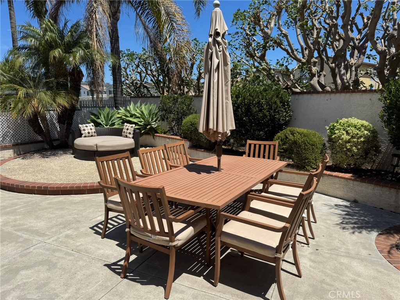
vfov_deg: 56.8
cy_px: 150
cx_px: 200
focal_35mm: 24
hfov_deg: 71.6
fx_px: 277
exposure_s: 1/5348
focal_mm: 6.76
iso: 80
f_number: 1.78
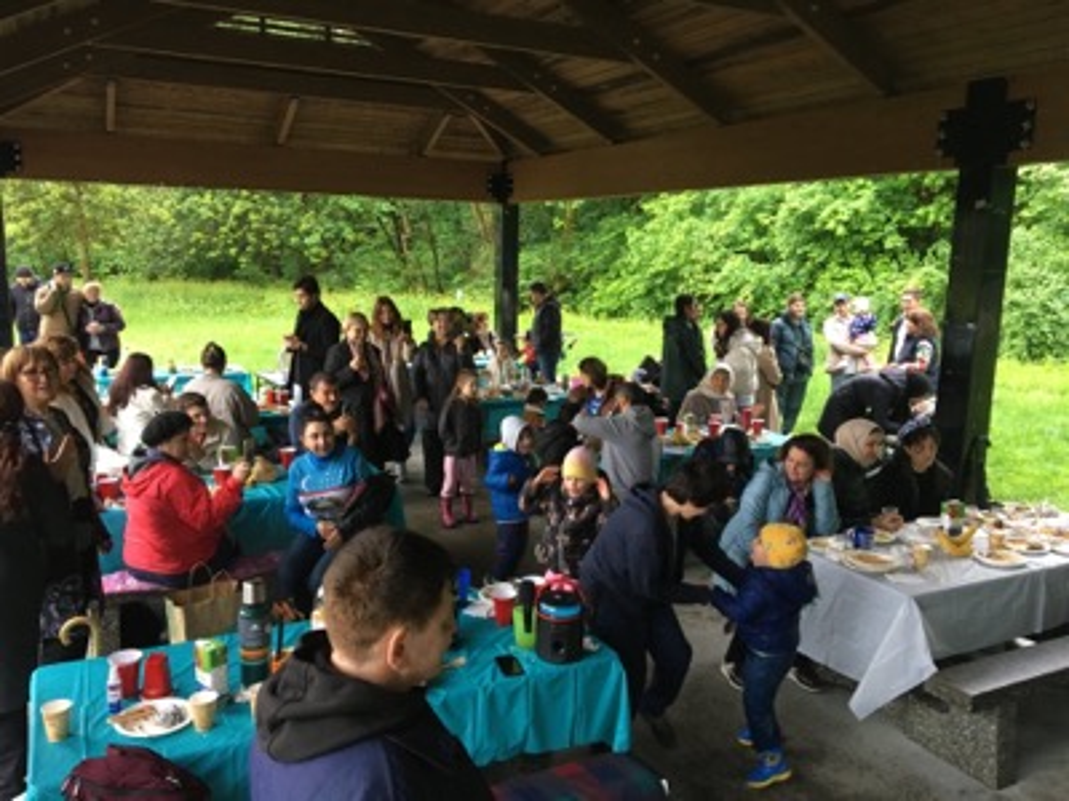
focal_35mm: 29
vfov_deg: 48.2
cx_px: 534
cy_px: 400
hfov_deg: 61.7
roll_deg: -1.5
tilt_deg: -9.7
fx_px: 896
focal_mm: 4.15
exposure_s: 1/30
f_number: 2.2
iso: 100
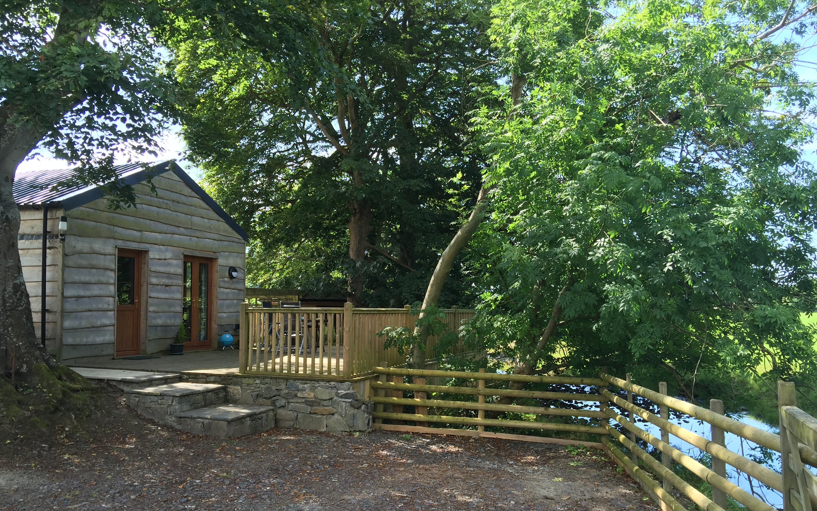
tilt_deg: +1.8
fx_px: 690
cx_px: 405
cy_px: 300
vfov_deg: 40.5
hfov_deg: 61.2
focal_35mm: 31
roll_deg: -0.5
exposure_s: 1/282
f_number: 2.2
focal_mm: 4.15
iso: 32
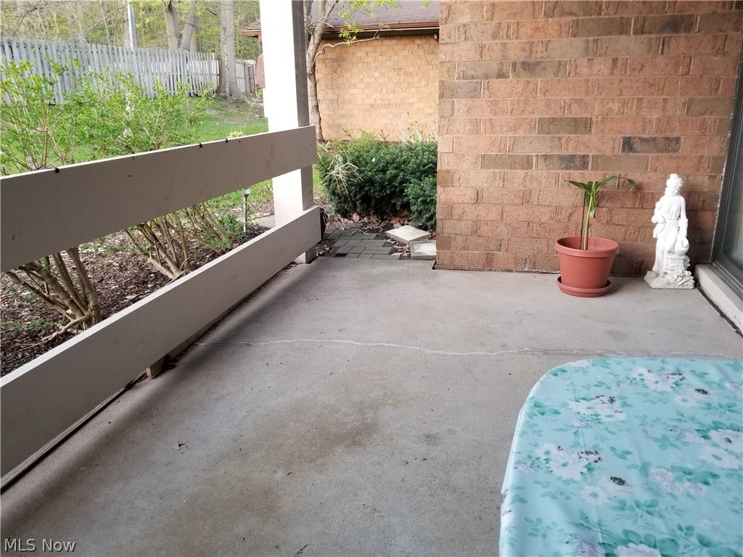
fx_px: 558
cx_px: 372
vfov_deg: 53.1
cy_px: 278
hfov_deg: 67.3
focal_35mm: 26
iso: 160
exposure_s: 1/50
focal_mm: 4.25
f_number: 1.7
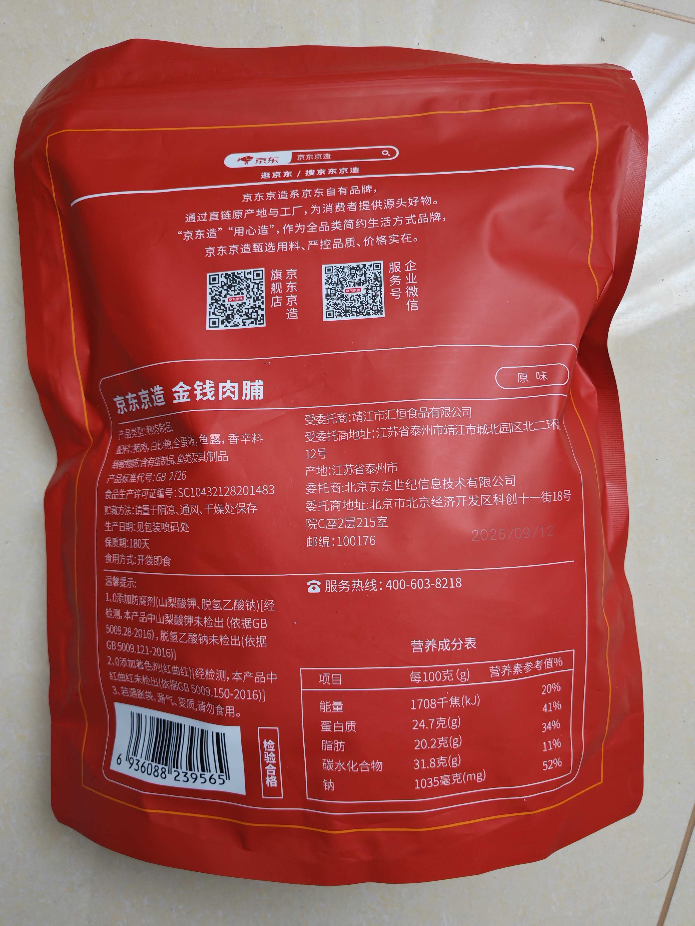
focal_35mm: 24
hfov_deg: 56.8
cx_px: 348
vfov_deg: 71.6
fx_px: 642
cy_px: 463
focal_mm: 6.67
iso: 800
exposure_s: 1/50
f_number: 1.95
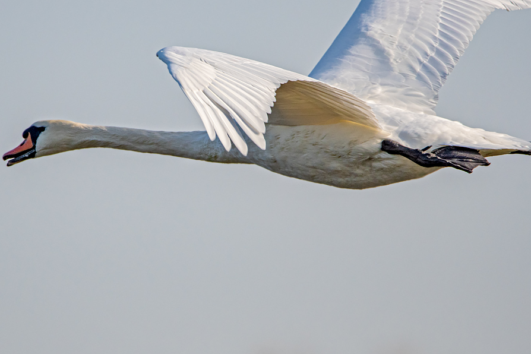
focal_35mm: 1208
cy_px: 166
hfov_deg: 1.7
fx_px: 17817
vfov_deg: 1.1
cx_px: 210
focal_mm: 600
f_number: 7.1
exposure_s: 1/2500
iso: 400
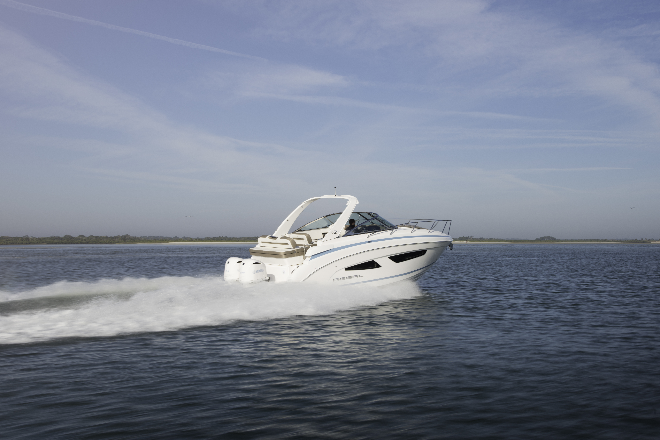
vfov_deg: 29.3
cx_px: 330
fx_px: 844
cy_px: 220
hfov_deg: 42.7
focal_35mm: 46
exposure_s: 1/100
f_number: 16
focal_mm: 46
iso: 100
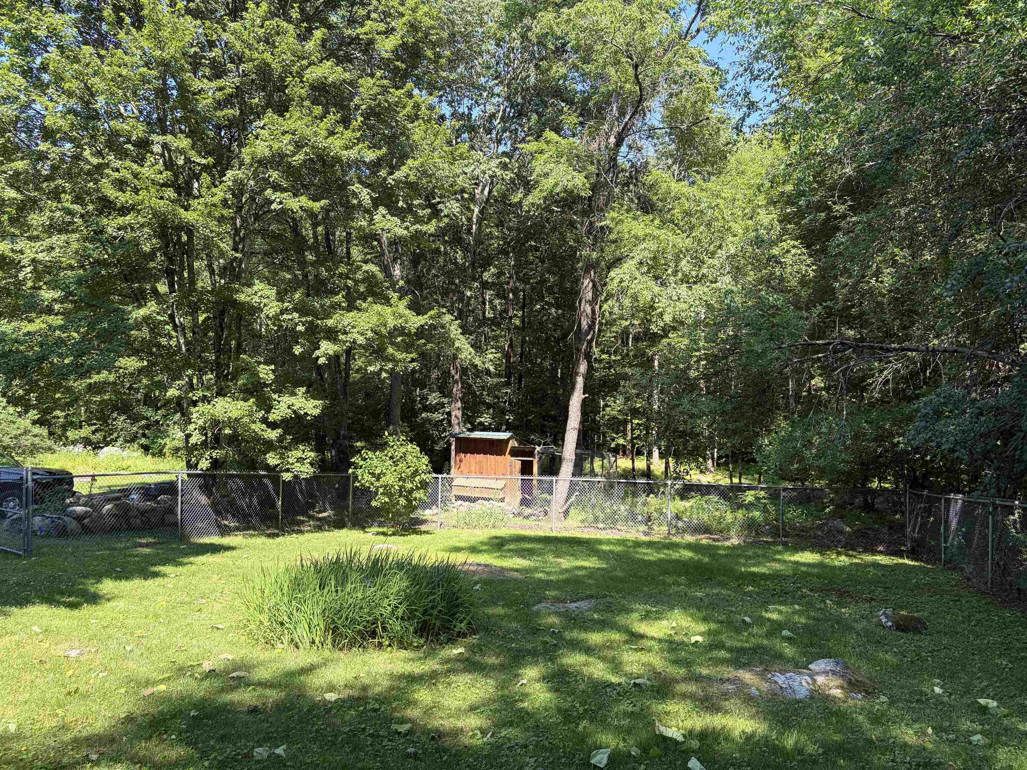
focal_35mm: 26
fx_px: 771
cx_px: 514
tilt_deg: -0.2
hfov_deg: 67.3
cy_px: 385
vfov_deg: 53.1
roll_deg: -1.4
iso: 50
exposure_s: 1/475
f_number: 1.6
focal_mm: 5.96
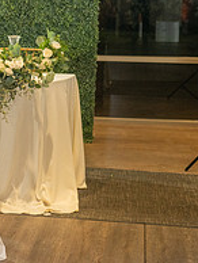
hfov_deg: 12.1
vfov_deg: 17.1
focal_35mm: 115
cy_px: 102
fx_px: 875
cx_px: -133
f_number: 3.5
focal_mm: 40
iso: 800
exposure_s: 1/160
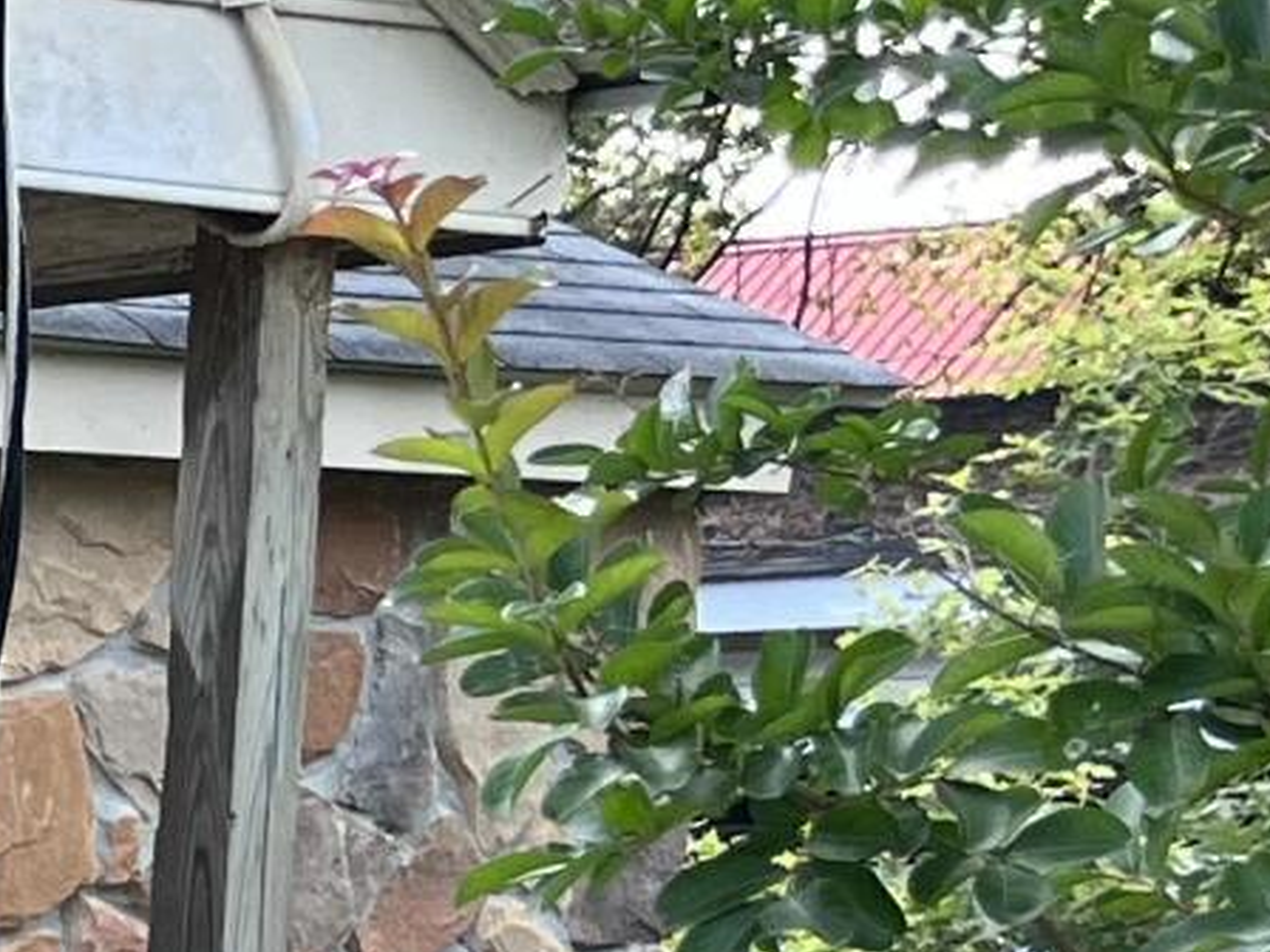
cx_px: -2220
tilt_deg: -4.2
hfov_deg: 9.5
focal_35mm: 174
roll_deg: -1.3
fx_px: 6384
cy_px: 1414
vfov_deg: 8.4
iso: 50
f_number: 1.6
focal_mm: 5.1
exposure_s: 1/363
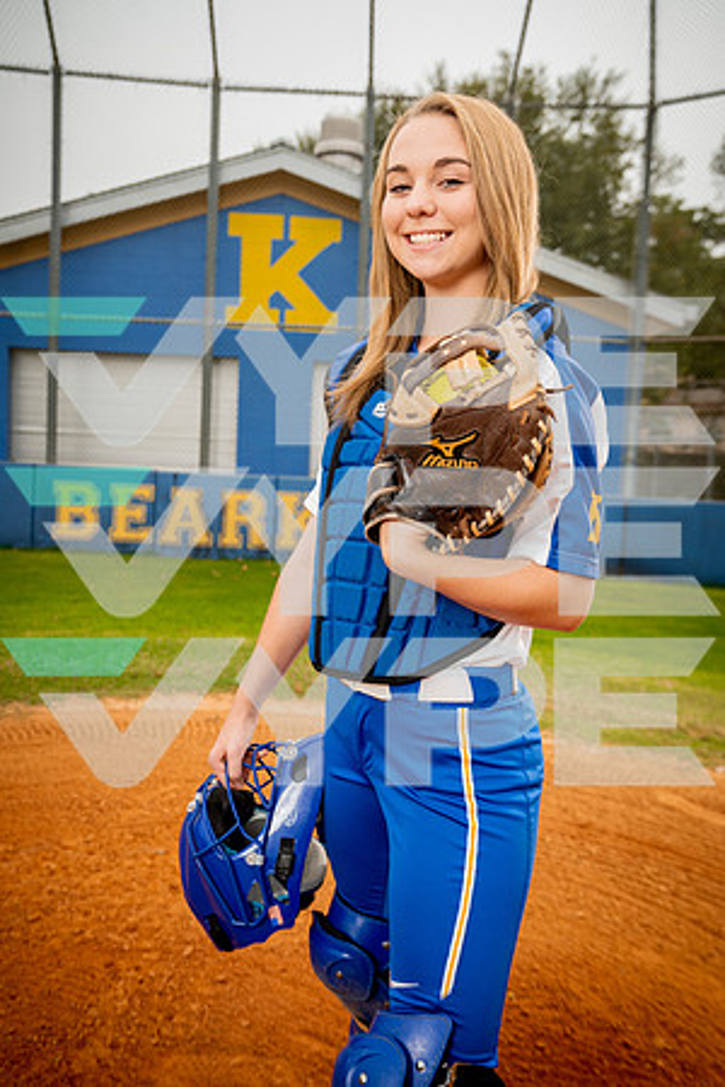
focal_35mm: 33
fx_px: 997
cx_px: 362
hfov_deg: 40.0
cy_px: 544
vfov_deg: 57.2
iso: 200
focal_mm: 33
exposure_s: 1/250
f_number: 4.5
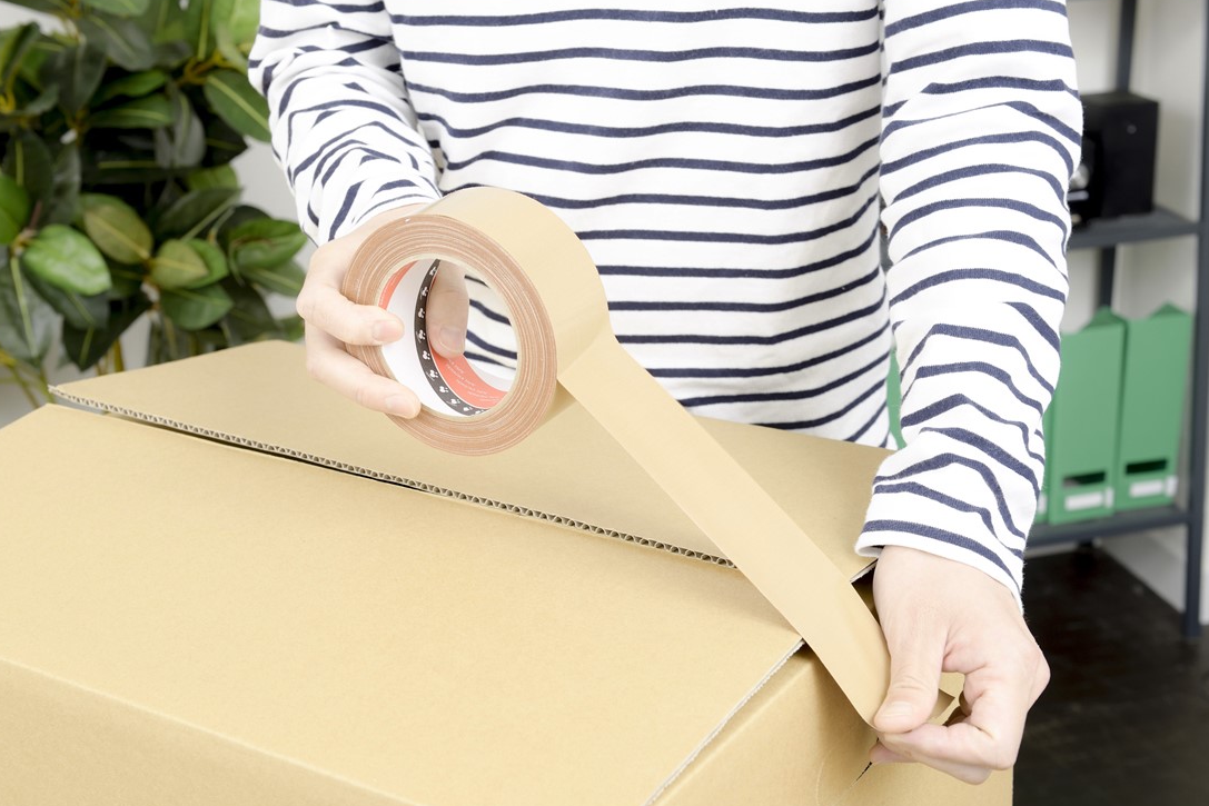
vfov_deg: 25.5
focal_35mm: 53
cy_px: 413
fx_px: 1780
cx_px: 601
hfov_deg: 37.5
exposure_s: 1/125
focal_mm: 48
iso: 200
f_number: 8
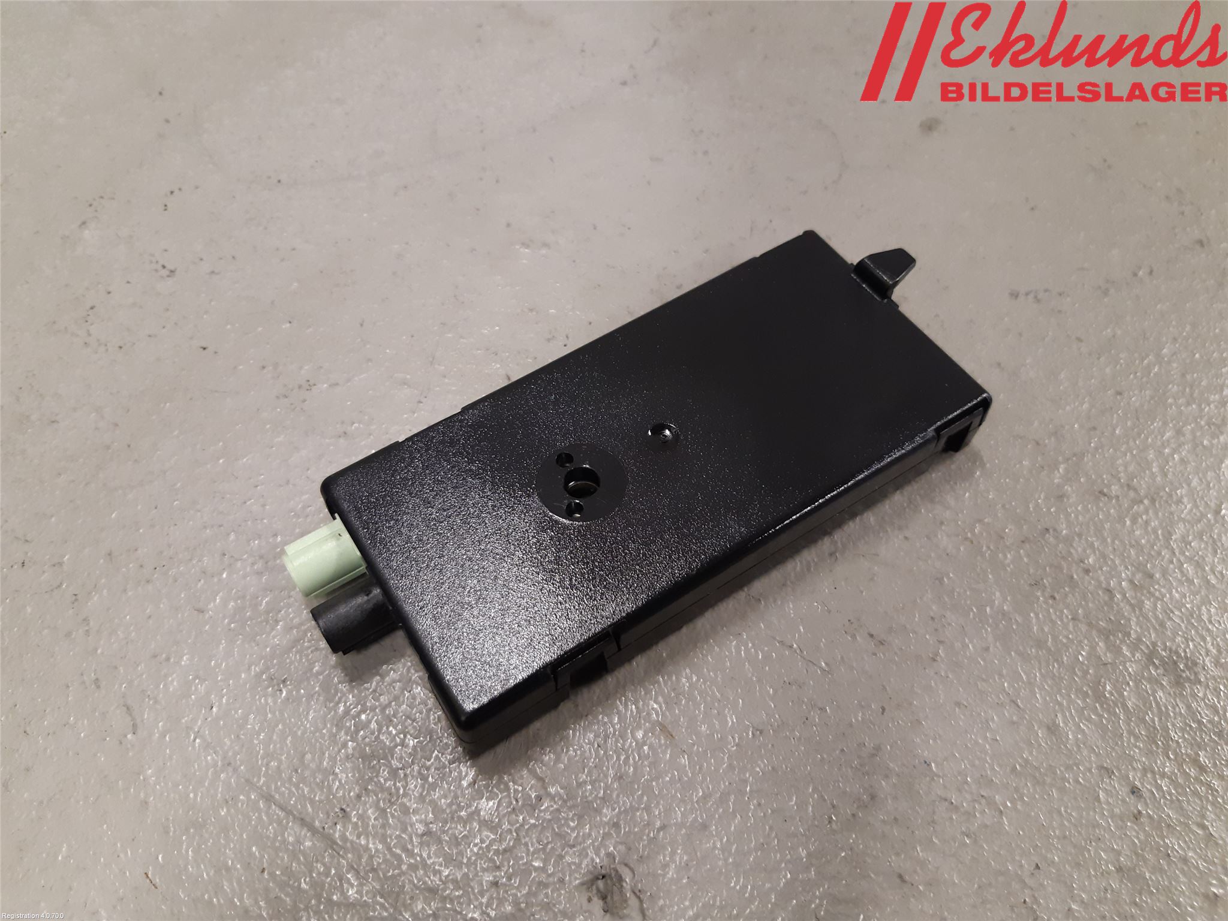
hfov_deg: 67.3
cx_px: 614
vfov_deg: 53.1
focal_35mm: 26
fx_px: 922
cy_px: 460
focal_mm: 3.93
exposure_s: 1/50
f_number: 1.7
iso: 200
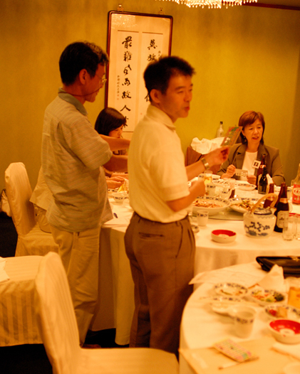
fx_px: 533
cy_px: 224
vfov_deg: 38.6
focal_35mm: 48
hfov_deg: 31.5
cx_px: 150
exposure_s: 1/90
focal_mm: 28
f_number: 2
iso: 800
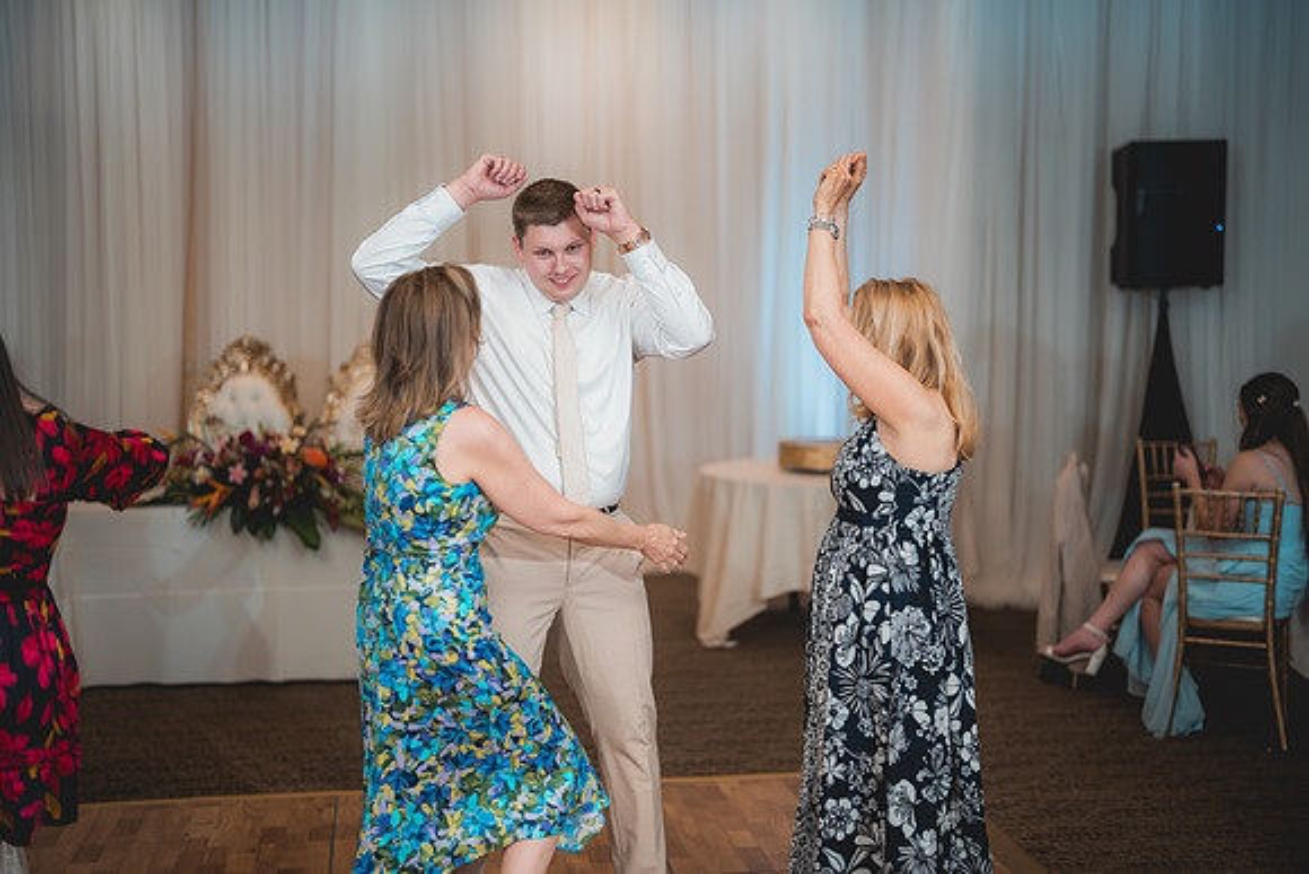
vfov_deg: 27.0
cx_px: 654
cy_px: 437
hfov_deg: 39.6
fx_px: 1818
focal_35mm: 50
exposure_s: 1/250
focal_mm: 50
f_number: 1.2
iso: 80
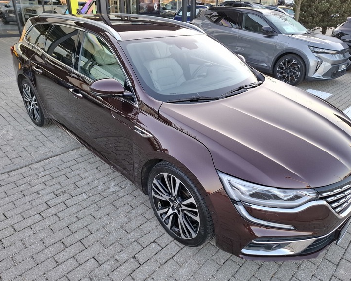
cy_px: 137
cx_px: 190
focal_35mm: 25
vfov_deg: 56.8
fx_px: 260
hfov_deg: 68.0
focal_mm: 5.54
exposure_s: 1/111
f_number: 1.8
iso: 50
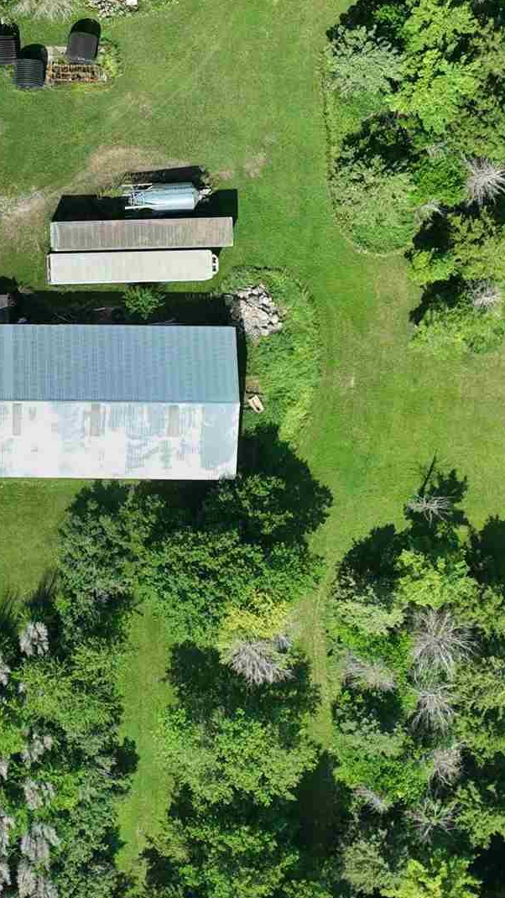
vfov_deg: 27.7
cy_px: 198
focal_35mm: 75
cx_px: -90
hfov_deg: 15.5
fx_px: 1785
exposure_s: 1/1600
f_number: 2.8
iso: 100
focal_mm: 12.29
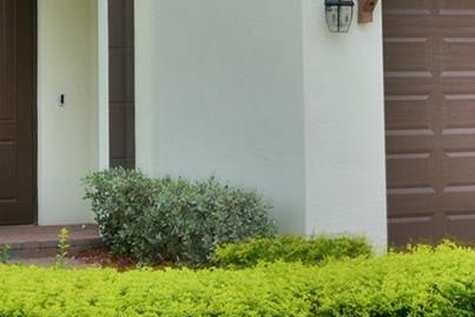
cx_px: 283
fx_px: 1729
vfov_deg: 10.2
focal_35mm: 131
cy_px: -108
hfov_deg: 15.6
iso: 125
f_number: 8
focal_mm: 22
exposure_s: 1/250
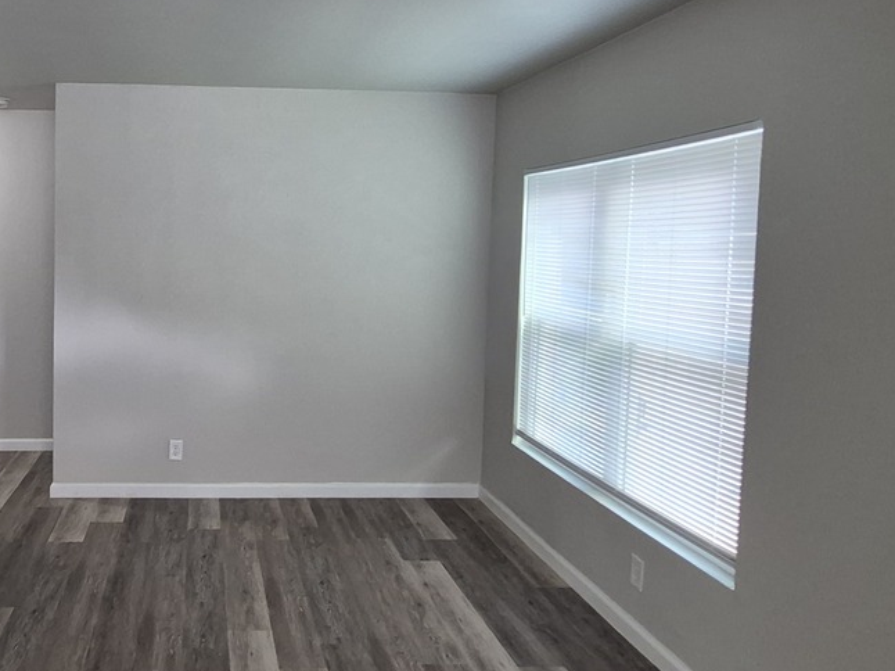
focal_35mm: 29
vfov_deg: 48.0
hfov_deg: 59.2
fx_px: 750
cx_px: 254
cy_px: 276
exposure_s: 1/60
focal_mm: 1.74
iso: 250
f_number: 2.2
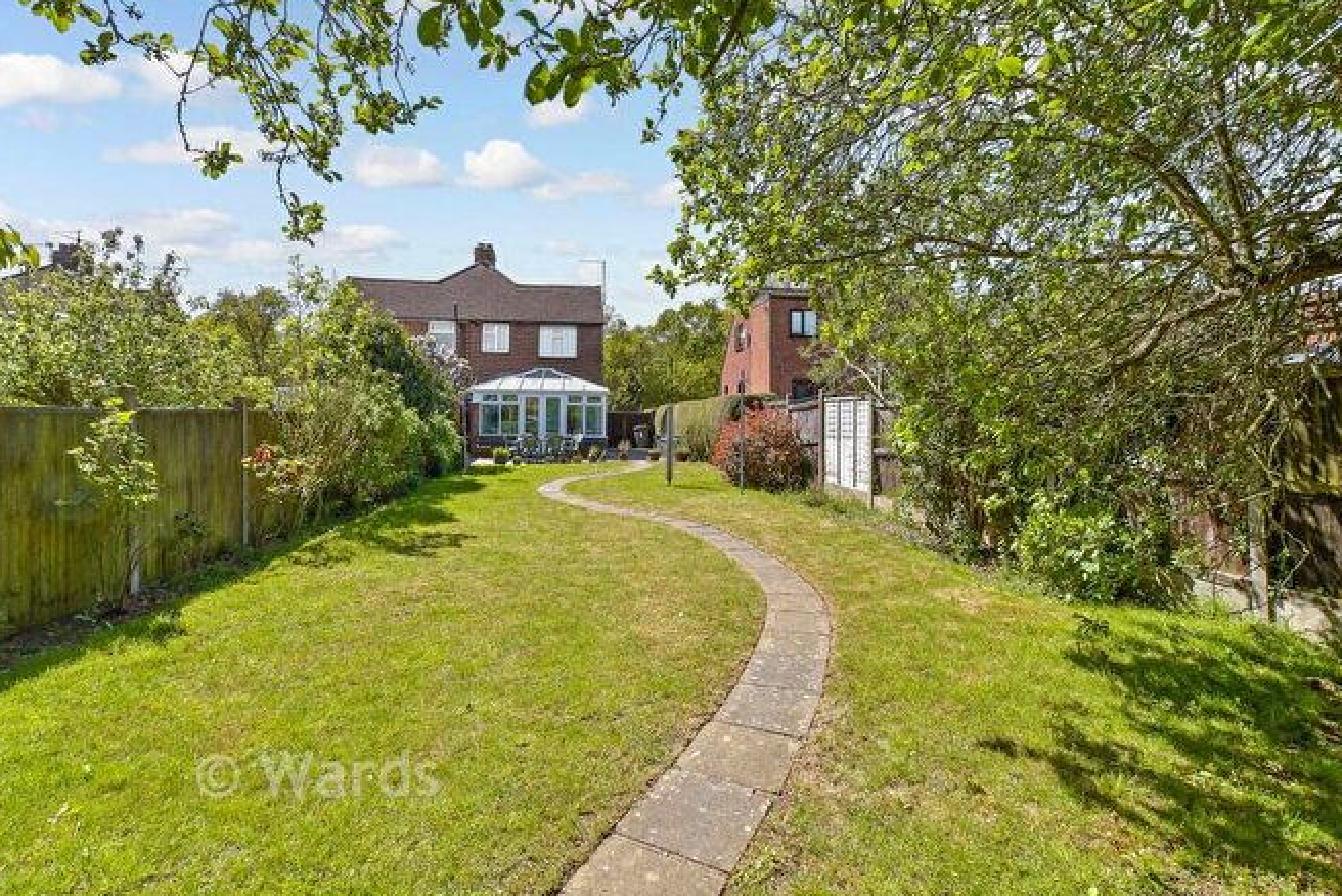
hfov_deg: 96.7
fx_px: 597
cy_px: 447
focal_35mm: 16
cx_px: 661
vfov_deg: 73.8
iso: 160
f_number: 8
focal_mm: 10
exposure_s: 1/200
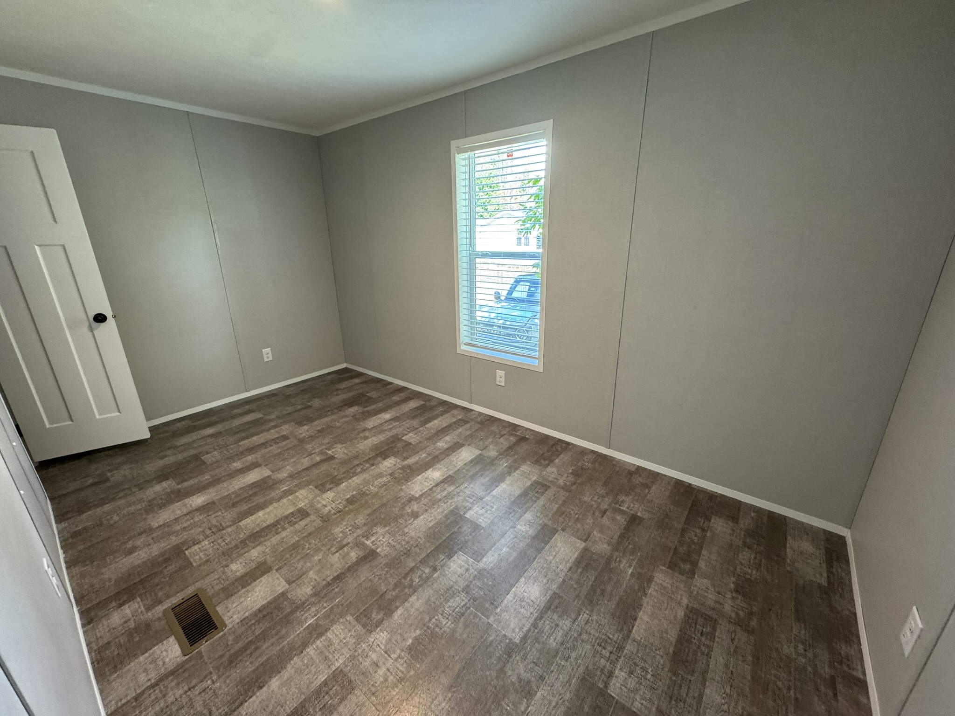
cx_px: 478
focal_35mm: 14
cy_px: 358
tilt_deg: -18.2
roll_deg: +0.9
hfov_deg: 102.1
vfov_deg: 85.7
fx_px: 386
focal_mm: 2.22
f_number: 2.2
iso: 250
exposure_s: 1/60
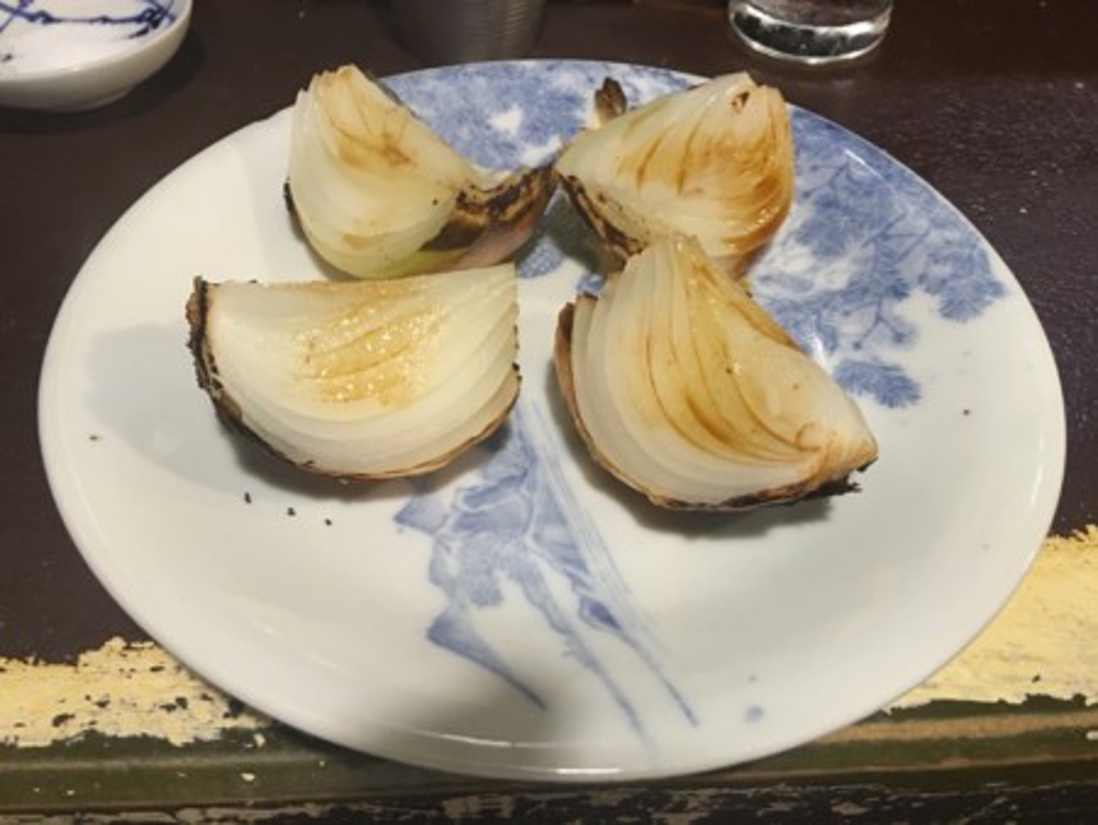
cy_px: 412
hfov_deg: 61.6
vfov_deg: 48.3
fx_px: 920
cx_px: 549
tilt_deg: -46.4
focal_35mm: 29
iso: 100
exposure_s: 1/15
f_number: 2.2
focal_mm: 4.15
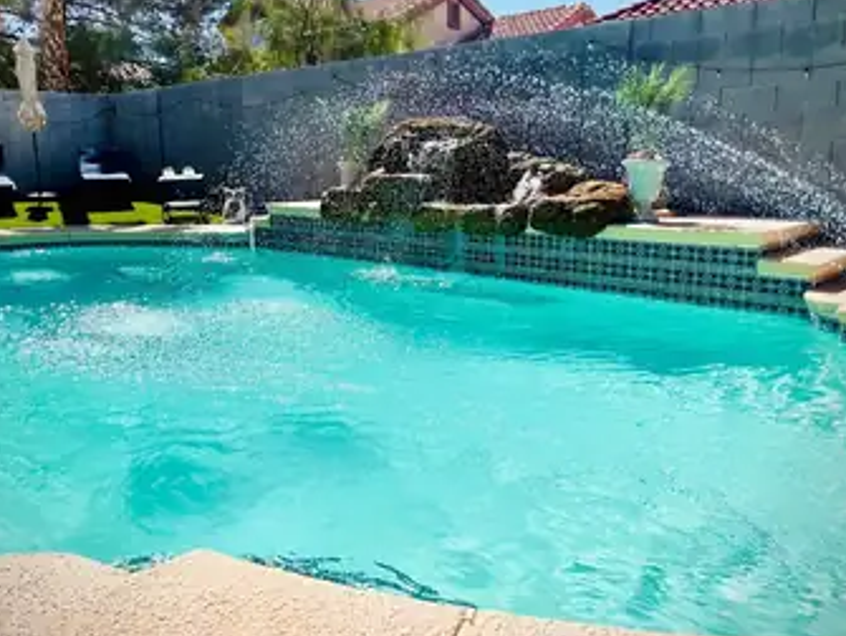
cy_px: 288
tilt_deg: -10.5
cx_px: 414
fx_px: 758
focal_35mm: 31
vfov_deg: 45.5
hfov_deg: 58.3
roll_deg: +0.6
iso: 32
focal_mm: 5.1
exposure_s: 1/5618
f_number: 1.6
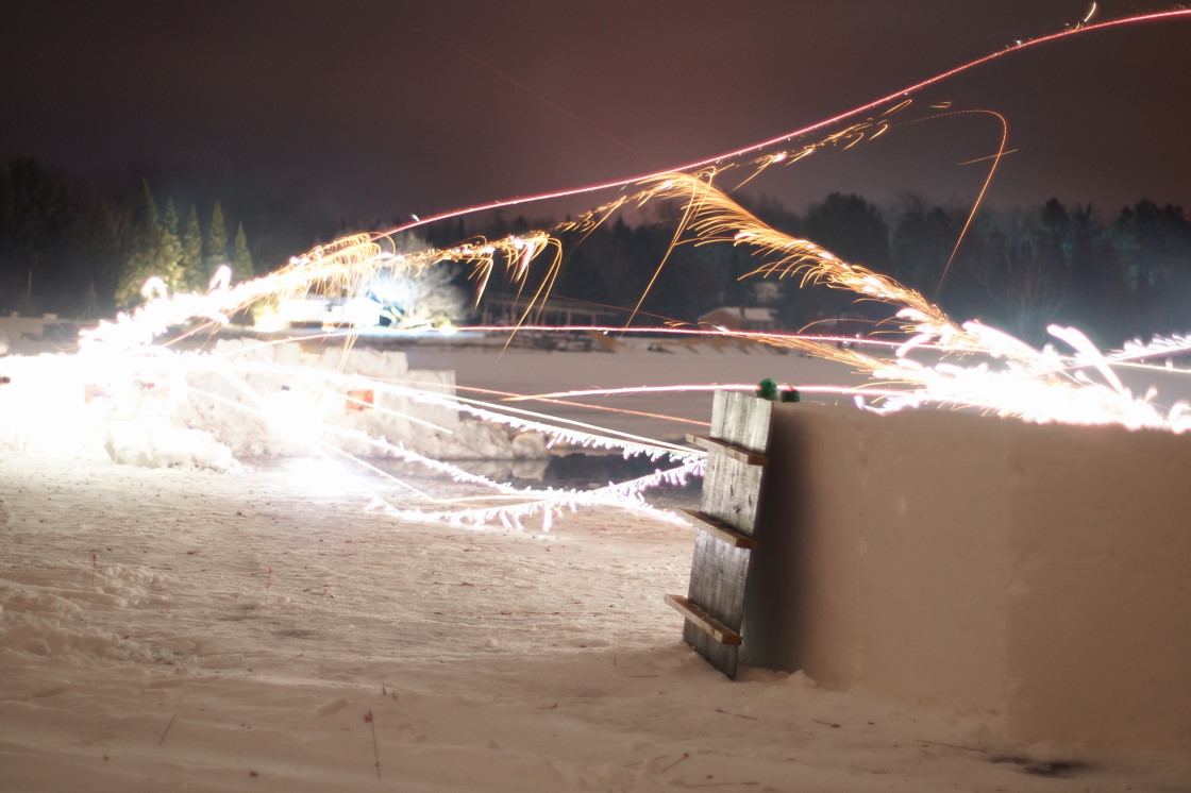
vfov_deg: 18.2
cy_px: 396
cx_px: 596
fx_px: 2480
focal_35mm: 75
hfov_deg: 27.0
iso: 400
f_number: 1.4
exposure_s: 15
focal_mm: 50
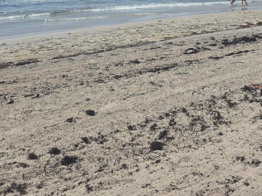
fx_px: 439
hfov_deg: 33.0
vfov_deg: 23.2
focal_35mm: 58
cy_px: -36
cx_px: 169
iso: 50
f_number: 1.7
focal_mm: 6.3
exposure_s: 1/7944
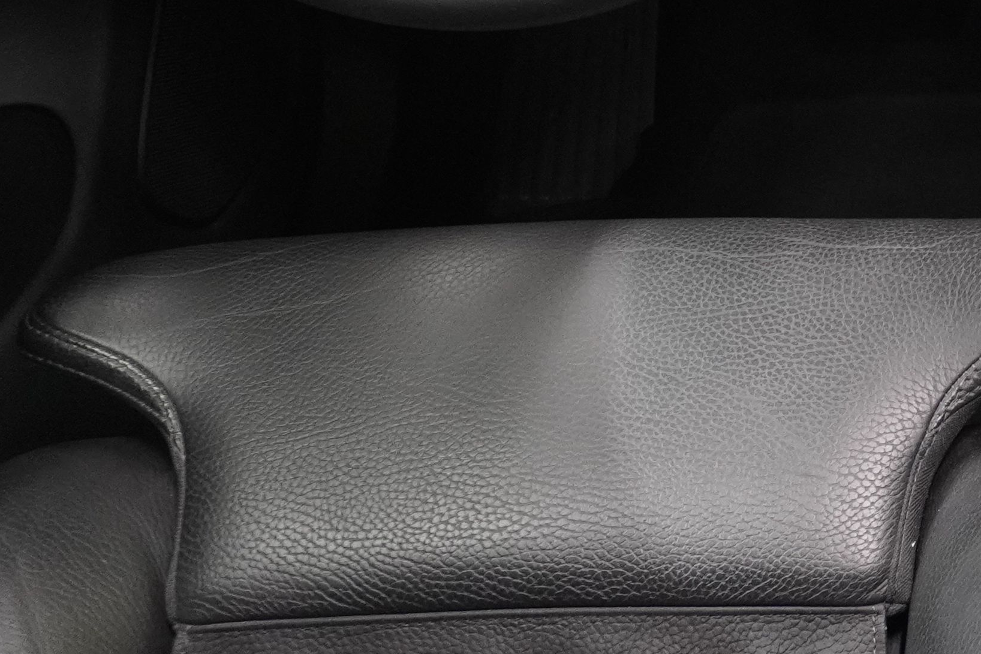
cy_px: -191
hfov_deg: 20.2
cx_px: 1439
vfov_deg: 14.9
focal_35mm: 88
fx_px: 2398
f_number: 3.5
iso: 1600
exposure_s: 1/30
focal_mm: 16
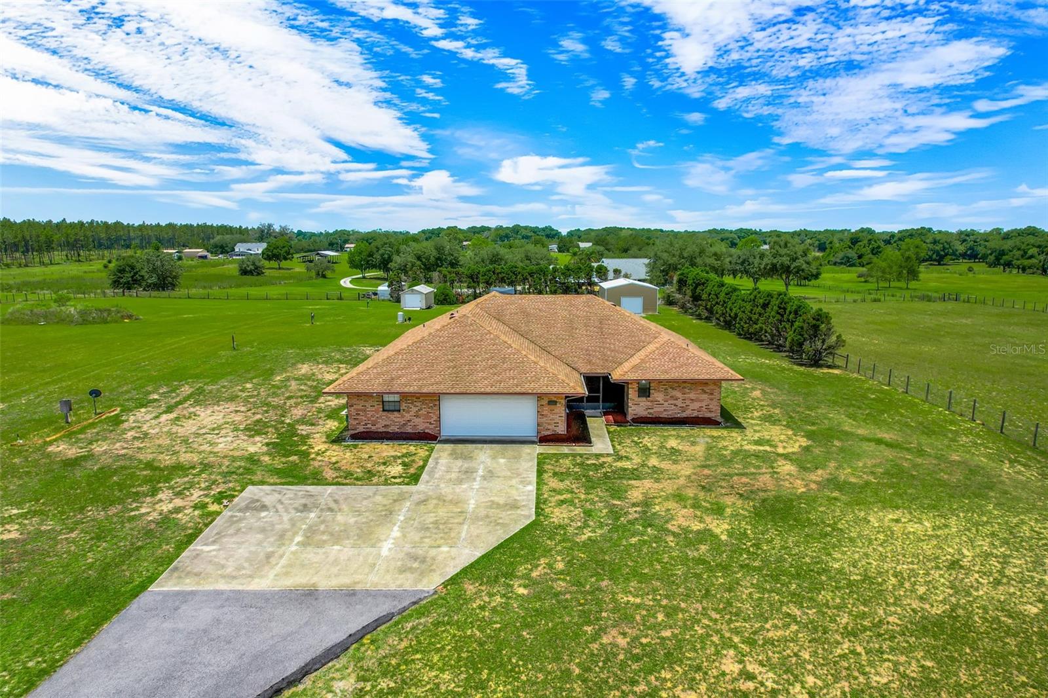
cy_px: 349
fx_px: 640
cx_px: 524
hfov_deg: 78.6
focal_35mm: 22
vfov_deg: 57.2
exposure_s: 1/500
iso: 100
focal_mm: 8.38
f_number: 2.8
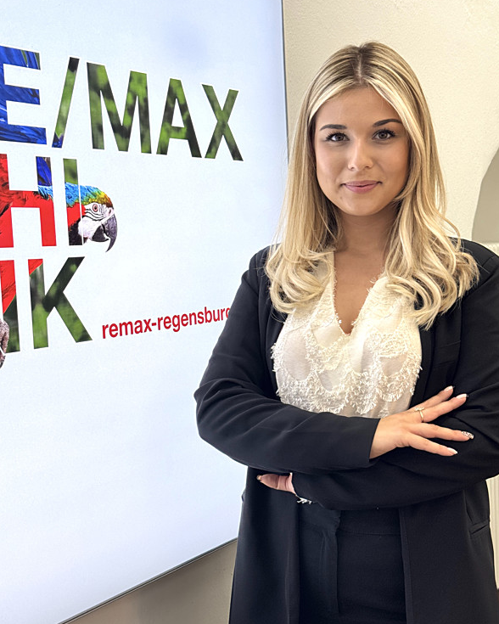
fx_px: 941
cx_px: 254
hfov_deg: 29.7
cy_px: 313
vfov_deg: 36.7
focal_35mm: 51
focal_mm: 6.8
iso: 64
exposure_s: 1/150
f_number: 1.8
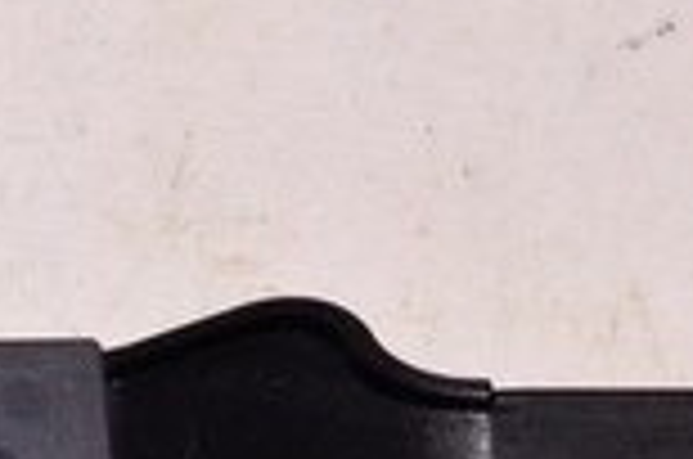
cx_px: -608
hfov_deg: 8.6
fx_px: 4405
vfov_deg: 5.9
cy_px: 713
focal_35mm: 229
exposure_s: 1/160
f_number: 8
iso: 1600
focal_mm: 23
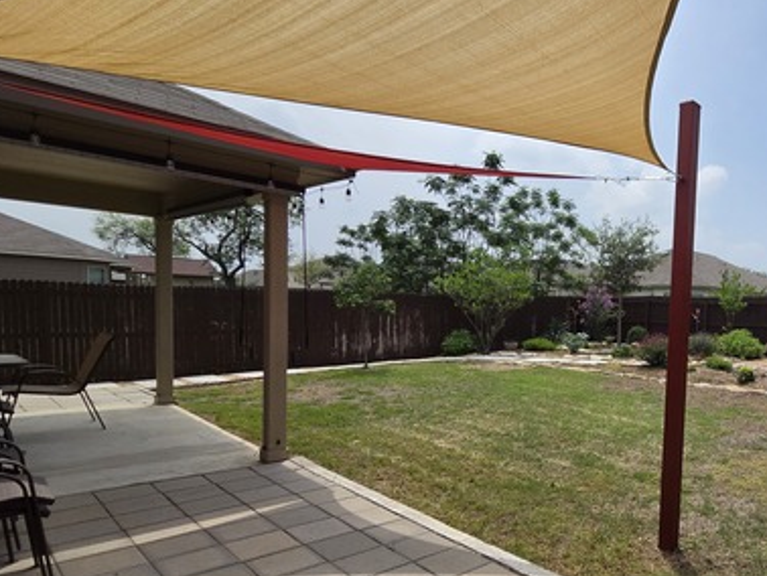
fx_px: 488
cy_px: 343
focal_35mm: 22
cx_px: 635
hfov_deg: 67.6
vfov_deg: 60.7
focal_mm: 2.2
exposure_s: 1/5881
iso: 100
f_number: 2.2
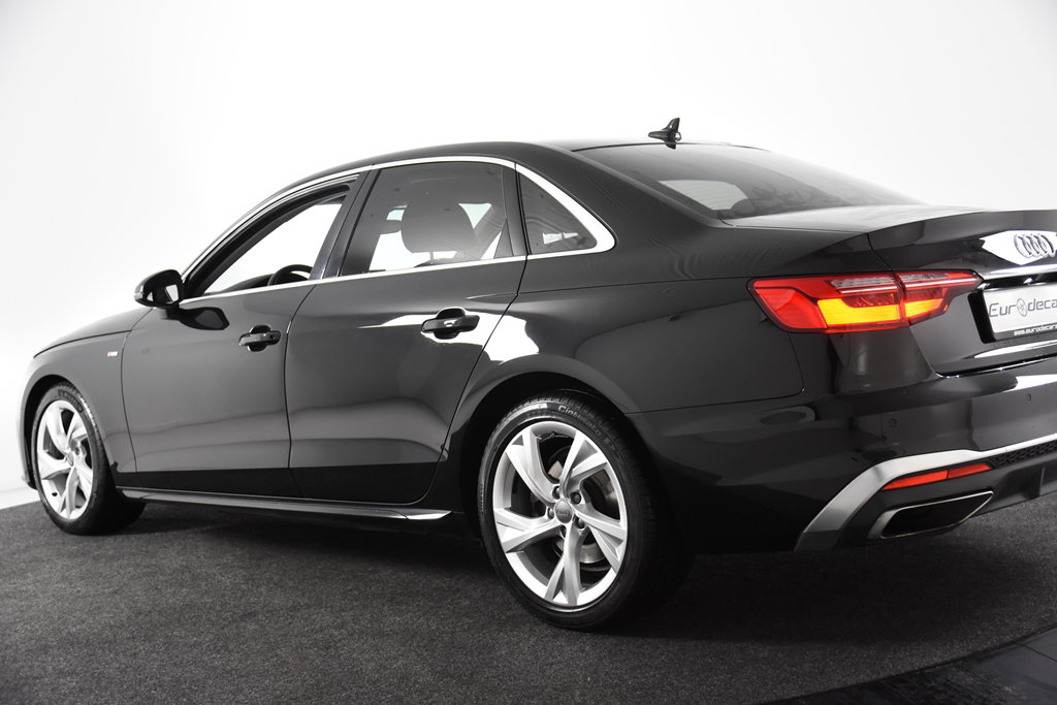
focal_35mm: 46
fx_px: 1365
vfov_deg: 29.0
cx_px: 528
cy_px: 352
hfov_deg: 42.3
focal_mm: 31
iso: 1600
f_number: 4
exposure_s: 1/60
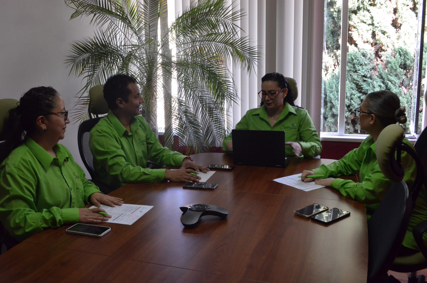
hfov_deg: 57.3
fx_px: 391
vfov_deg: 39.8
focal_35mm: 33
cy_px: 142
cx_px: 214
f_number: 4
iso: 2200
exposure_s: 1/30
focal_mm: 22
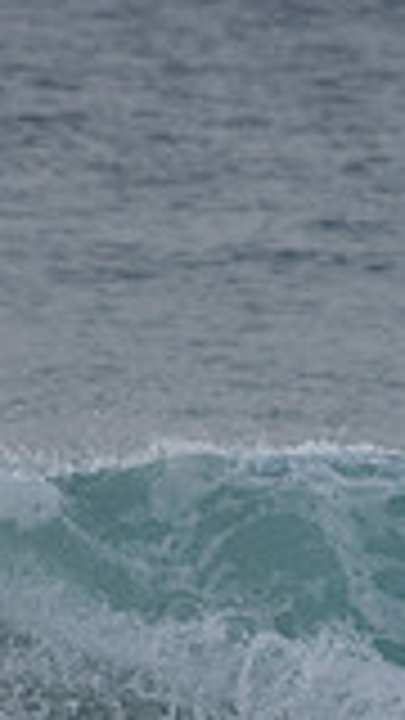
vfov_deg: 1.2
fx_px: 34842
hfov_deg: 0.7
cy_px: 704
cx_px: 1004
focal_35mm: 1825
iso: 450
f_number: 5.6
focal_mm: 320
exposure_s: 1/2000
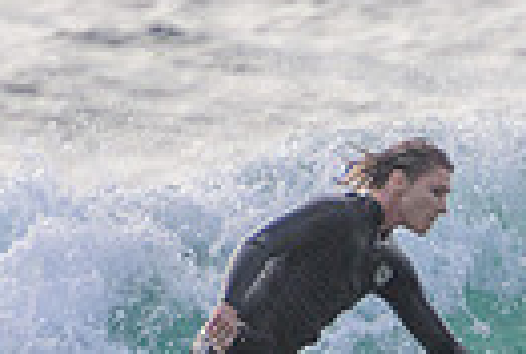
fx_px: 35586
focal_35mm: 2430
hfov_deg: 0.8
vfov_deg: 0.6
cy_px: 488
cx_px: 851
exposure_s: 1/2000
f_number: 5.6
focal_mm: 400
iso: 250
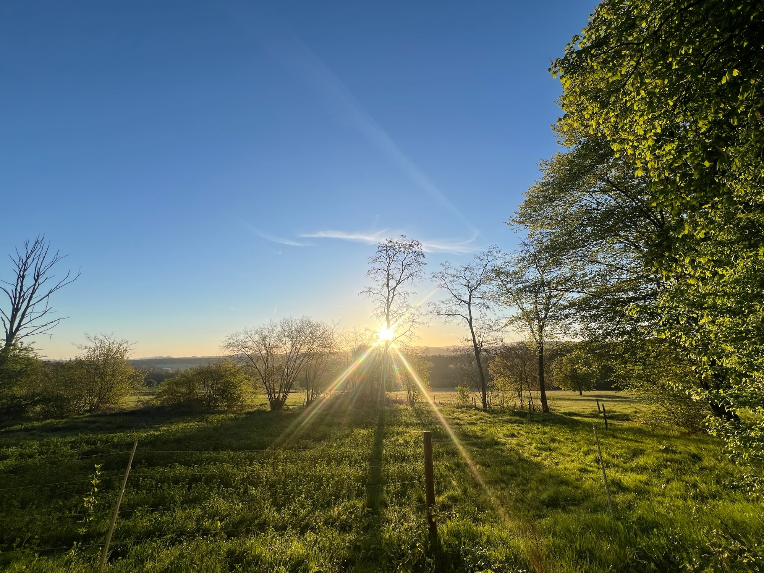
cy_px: 286
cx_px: 382
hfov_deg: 106.2
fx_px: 287
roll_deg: +0.7
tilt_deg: +12.8
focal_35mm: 13
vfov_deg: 89.9
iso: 32
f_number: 1.8
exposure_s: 1/847
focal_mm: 1.57
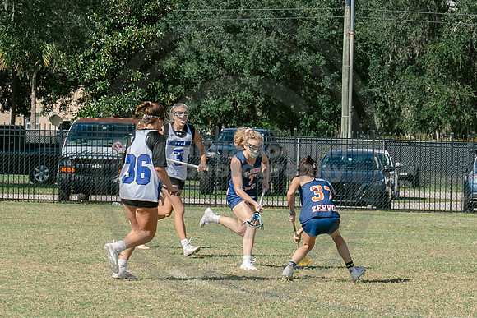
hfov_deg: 9.1
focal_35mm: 225
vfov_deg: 6.1
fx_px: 2985
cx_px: 372
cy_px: 211
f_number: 5.6
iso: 250
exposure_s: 1/1000
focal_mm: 70
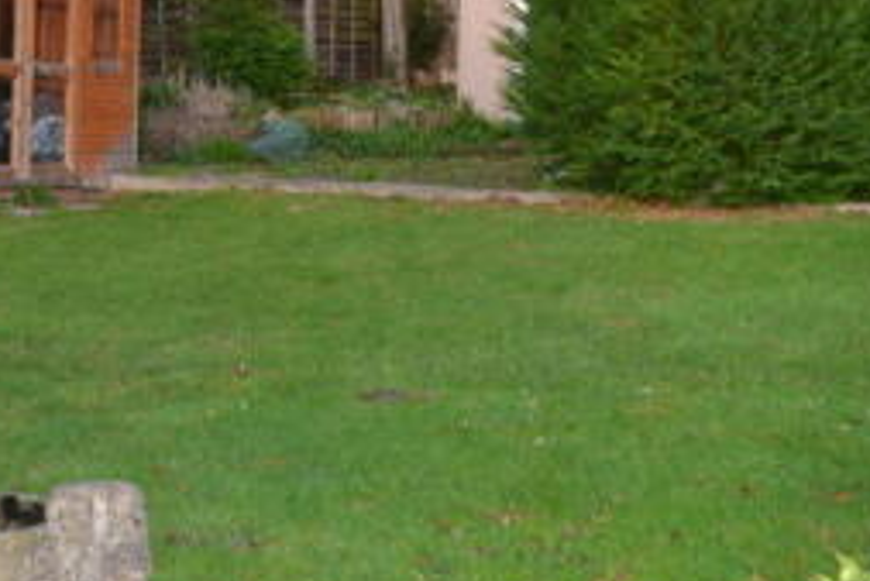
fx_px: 1693
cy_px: 33
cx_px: 201
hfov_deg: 28.3
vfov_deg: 19.1
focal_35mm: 70
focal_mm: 18
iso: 320
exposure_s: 1/125
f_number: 4
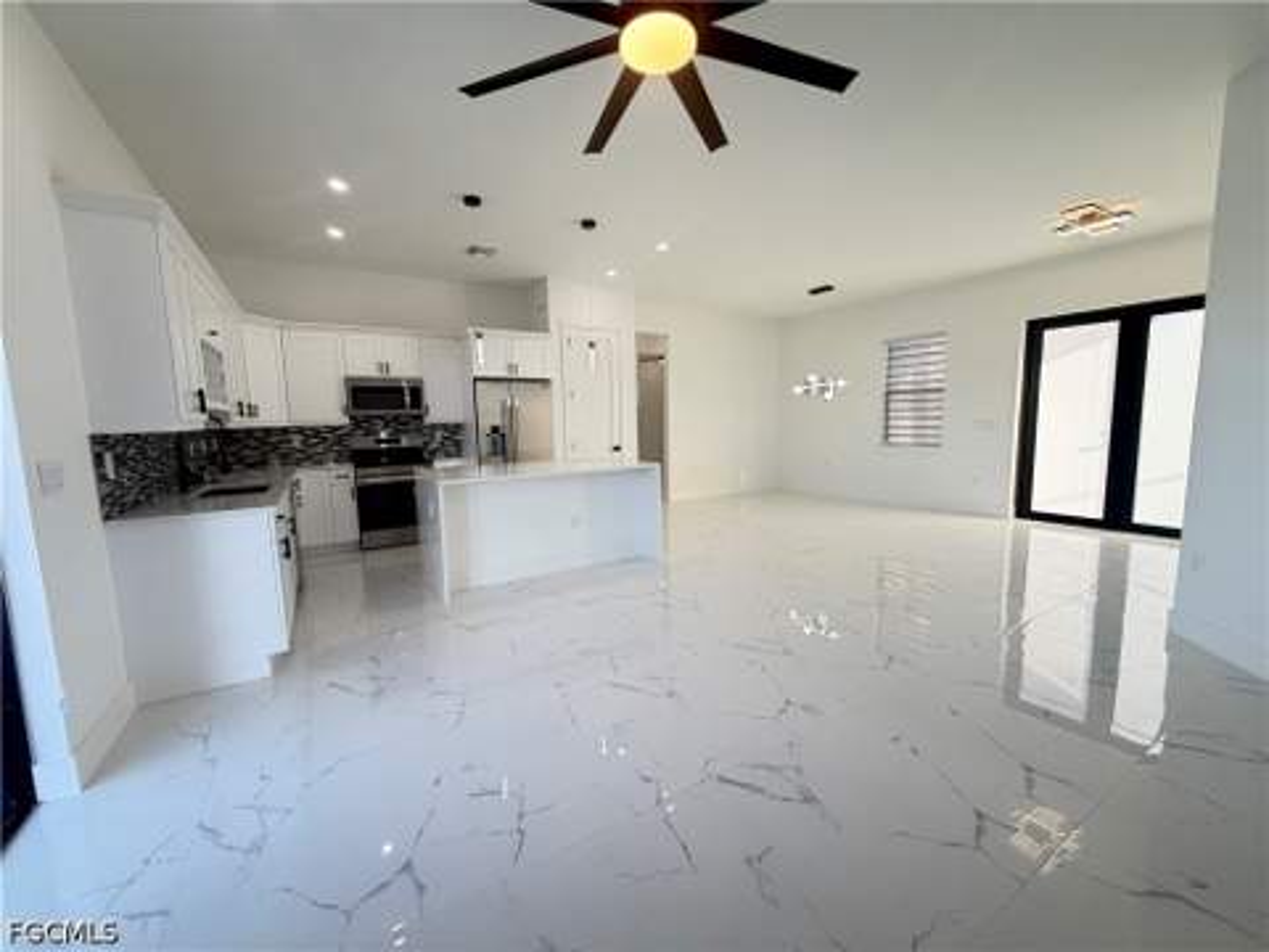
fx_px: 513
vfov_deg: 85.7
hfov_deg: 102.1
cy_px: 476
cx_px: 634
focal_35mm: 14
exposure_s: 1/120
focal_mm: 2.22
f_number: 2.2
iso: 125
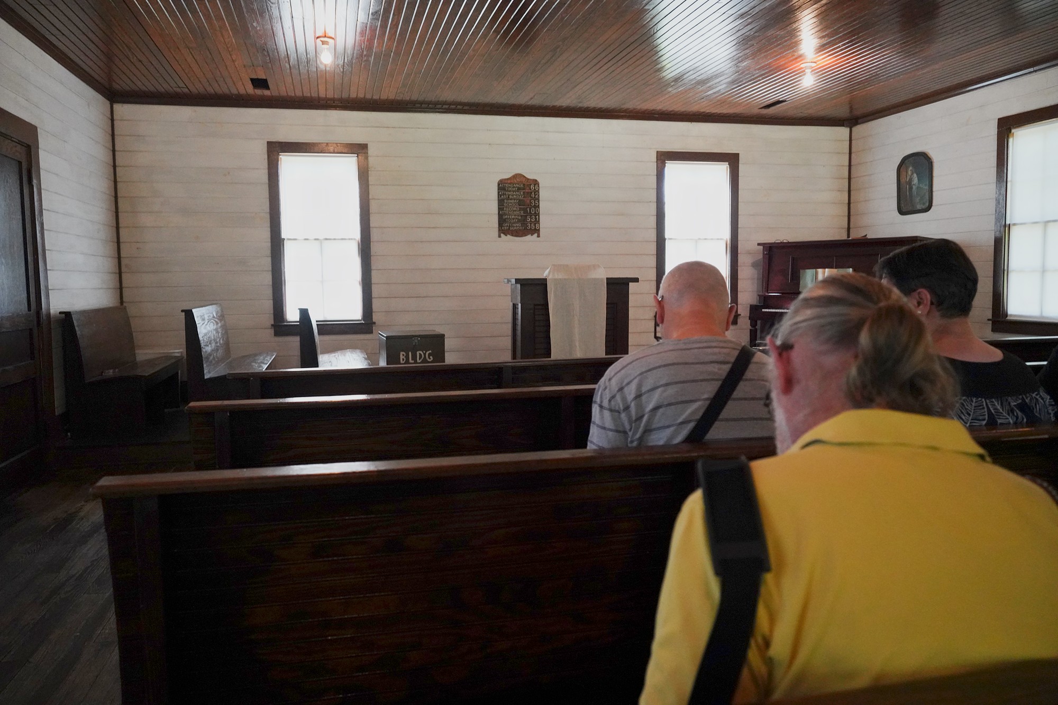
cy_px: 352
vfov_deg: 46.4
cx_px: 529
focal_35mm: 28
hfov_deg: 65.5
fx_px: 823
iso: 6400
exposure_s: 1/100
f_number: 5
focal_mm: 28
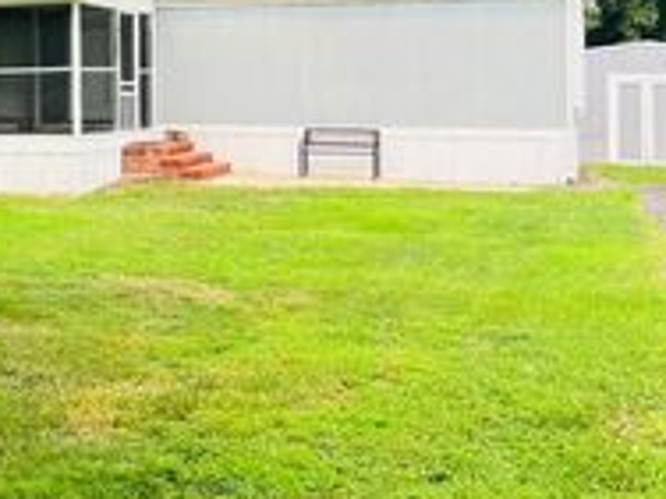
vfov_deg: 20.9
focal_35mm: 69
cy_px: 48
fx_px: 1328
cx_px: -14
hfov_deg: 26.5
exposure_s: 1/1488
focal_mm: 5.7
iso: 50
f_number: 1.5
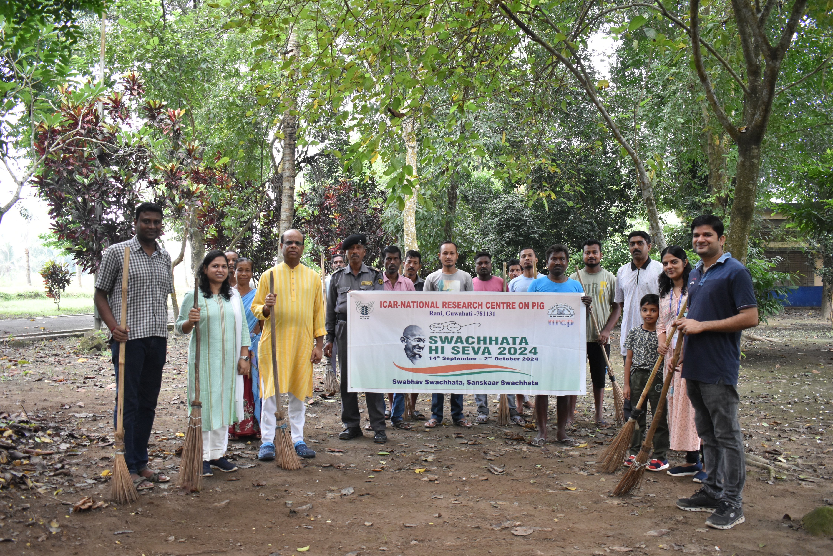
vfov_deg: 43.6
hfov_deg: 61.9
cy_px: 278
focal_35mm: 30
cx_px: 416
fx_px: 694
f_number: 4
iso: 1600
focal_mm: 20
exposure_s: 1/320
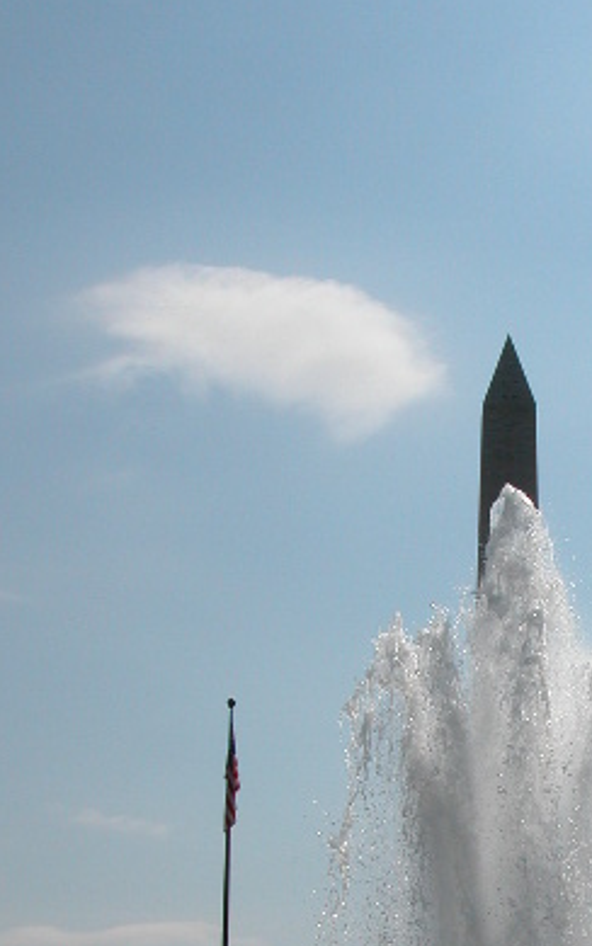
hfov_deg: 13.0
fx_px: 2580
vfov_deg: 20.5
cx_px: 543
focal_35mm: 100
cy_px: 786
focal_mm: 11.6
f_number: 7.5
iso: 100
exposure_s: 1/1008
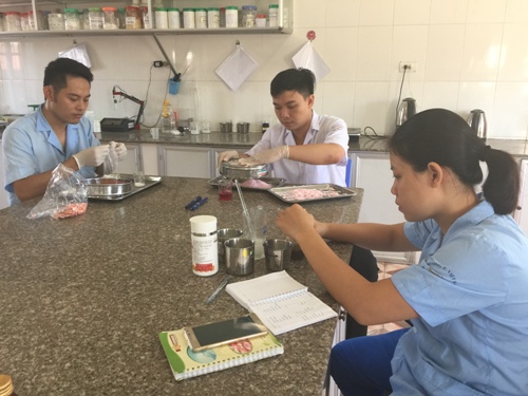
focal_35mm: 29
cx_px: 264
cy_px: 198
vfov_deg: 48.2
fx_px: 442
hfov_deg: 61.7
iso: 50
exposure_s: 1/33
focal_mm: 4.15
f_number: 2.2
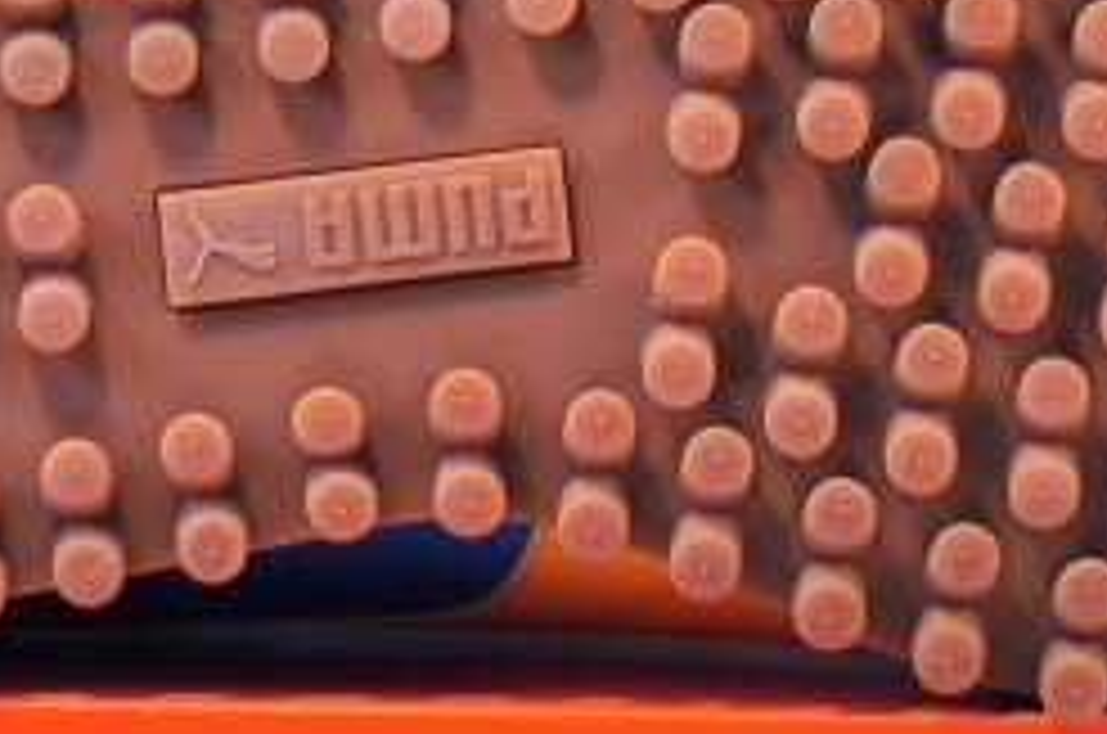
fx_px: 7488
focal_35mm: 244
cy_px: -277
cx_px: 490
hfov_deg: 8.5
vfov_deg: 5.6
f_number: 2
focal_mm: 50
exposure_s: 1/320
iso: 250
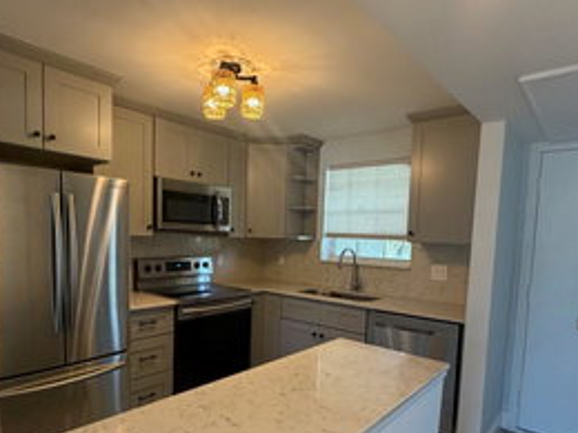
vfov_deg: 58.3
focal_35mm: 23
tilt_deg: -4.7
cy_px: 266
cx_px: 281
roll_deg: -1.6
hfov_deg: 73.9
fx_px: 384
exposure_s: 1/60
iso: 250
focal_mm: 2.22
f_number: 2.2
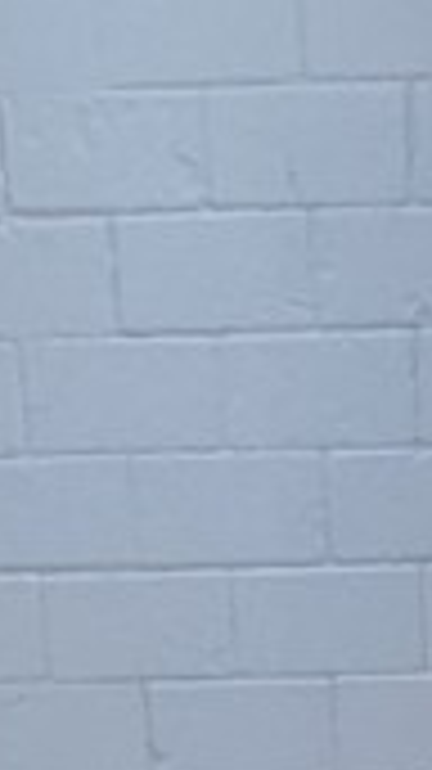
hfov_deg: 8.4
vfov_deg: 10.7
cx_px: 565
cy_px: 2283
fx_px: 2896
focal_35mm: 142
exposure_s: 1/283
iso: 45
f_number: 2.2
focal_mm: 2.35
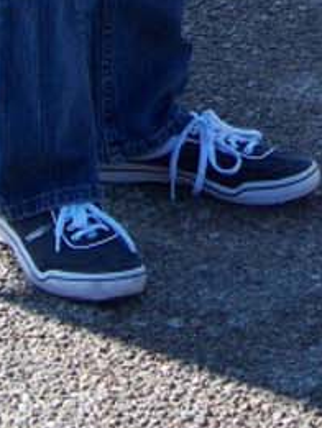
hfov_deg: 4.6
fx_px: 3953
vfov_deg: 6.0
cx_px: 457
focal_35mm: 319
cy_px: -552
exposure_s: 1/250
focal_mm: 12.89
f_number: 3.1
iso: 64
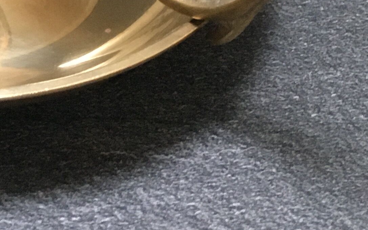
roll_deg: +0.5
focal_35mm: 114
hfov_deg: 17.6
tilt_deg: -21.0
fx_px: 1144
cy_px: -372
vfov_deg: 9.7
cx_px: -41
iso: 250
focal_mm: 4.15
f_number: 2.2
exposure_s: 1/33
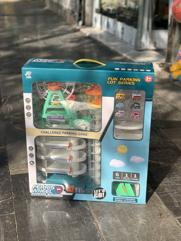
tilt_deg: -21.3
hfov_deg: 28.0
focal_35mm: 52
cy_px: 120
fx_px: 363
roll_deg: -2.2
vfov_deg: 36.8
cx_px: 90
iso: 16
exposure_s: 1/999
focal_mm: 6
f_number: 2.4
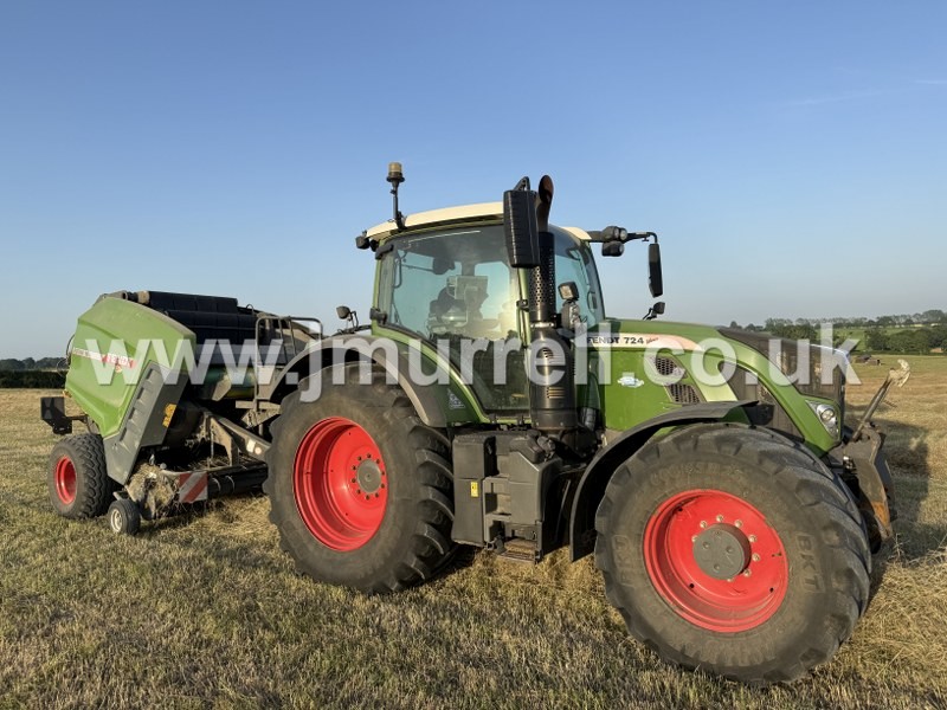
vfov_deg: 56.8
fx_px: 657
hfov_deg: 71.6
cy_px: 355
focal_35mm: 24
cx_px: 474
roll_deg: +2.6
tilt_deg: -0.6
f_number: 1.78
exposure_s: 1/1493
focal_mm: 6.76
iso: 80
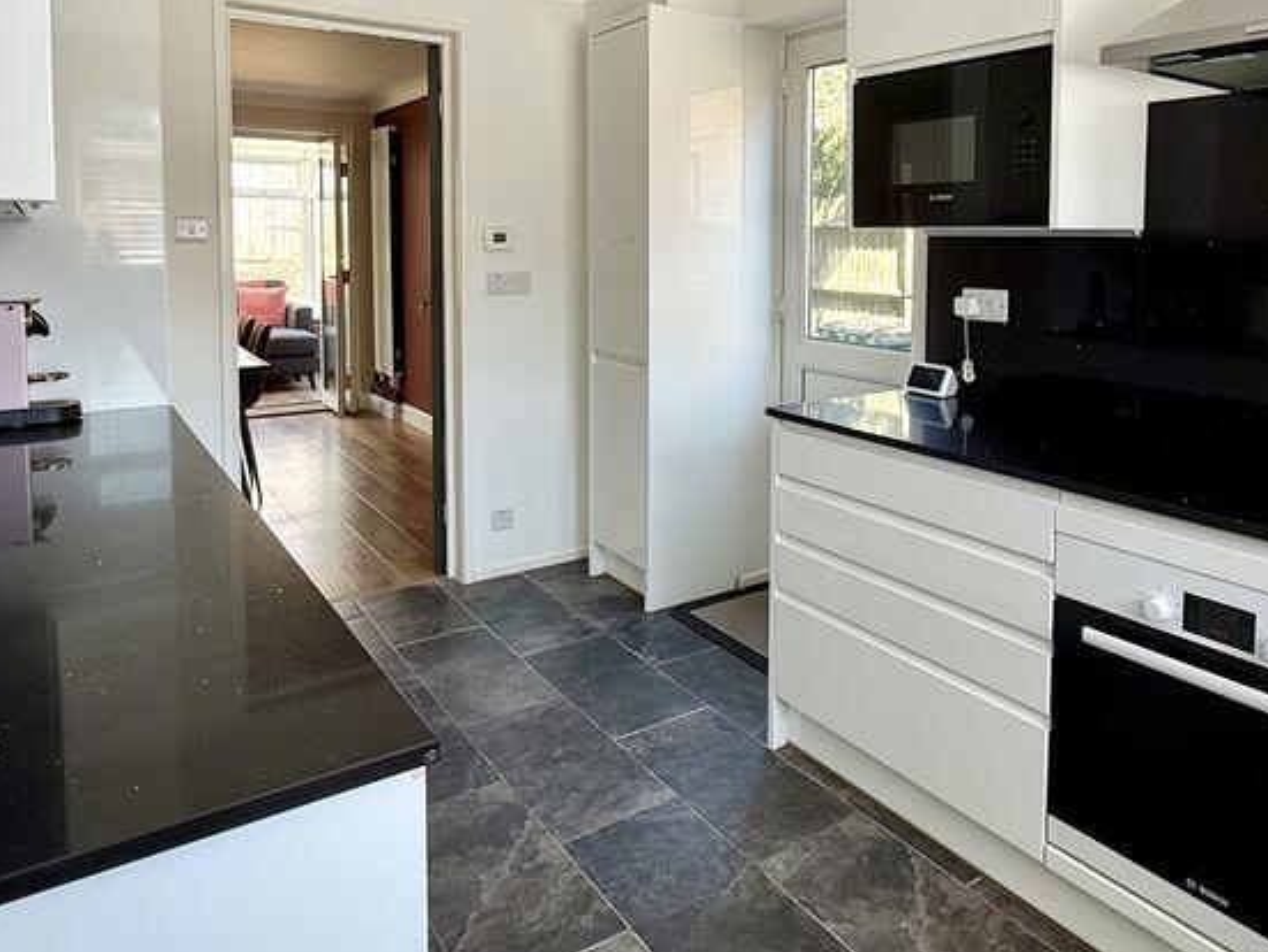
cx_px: 727
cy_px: 290
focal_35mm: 26
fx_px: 953
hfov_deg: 66.9
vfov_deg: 51.7
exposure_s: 1/99
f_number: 2.2
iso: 64
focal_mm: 2.22
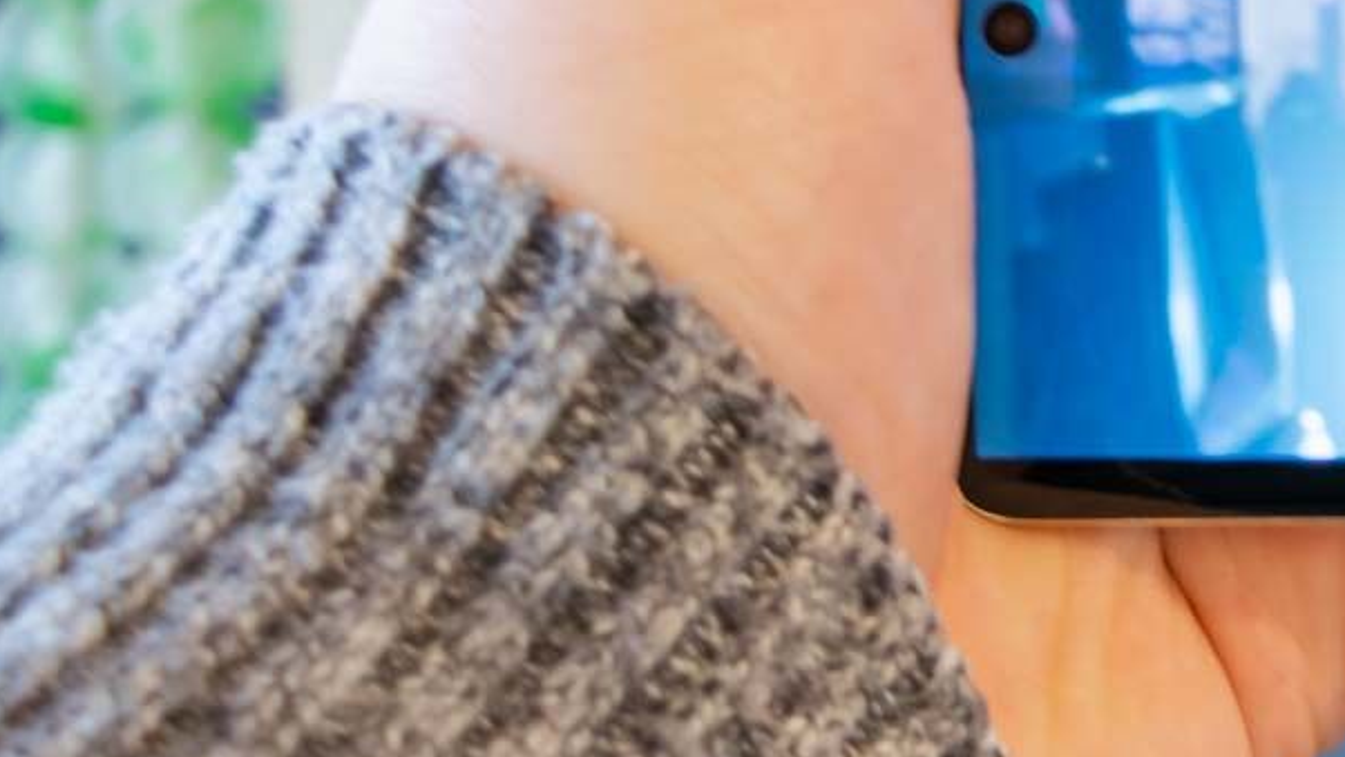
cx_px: 2046
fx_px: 5672
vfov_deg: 7.6
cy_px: 113
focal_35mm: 159
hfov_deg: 12.8
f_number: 4
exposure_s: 1/6
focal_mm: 27
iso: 100
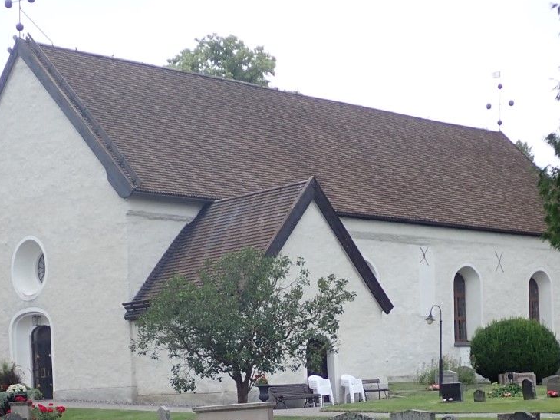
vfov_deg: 19.2
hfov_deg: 26.0
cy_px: 397
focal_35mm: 75
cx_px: 315
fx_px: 1213
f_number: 2.7
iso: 200
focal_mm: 6.86
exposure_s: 1/80
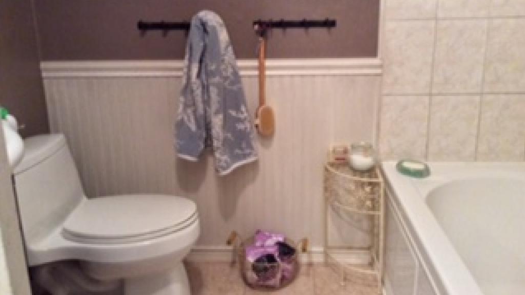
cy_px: 122
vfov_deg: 33.7
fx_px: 487
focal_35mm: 35
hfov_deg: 56.6
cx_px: 262
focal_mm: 3.3
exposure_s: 1/20
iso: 320
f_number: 2.4
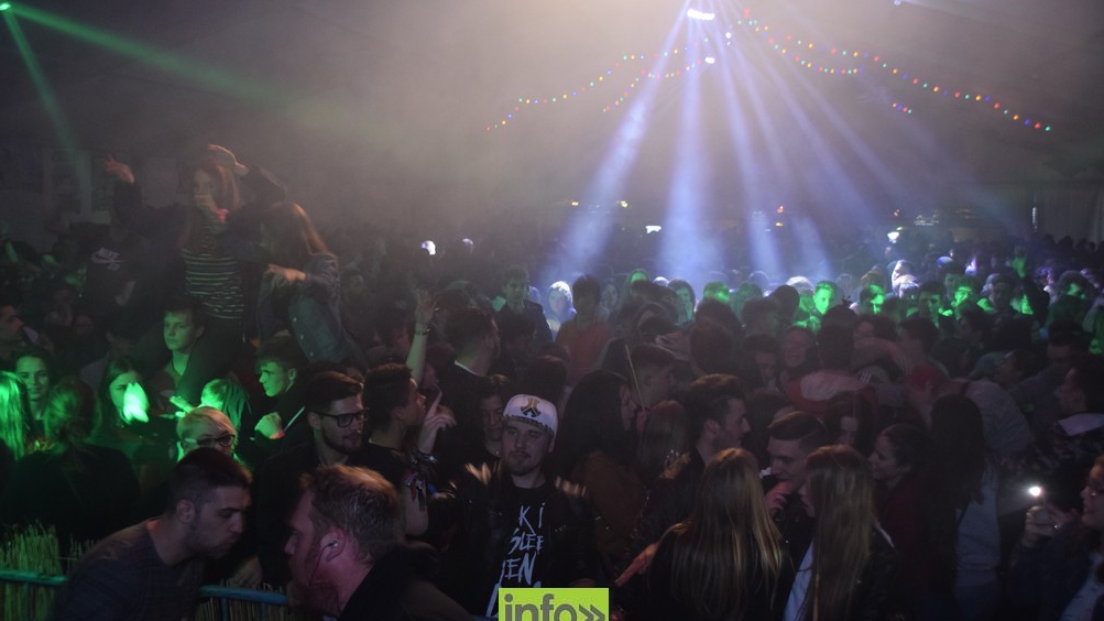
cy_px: 306
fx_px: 1112
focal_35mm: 38
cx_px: 554
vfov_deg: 31.2
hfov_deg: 52.8
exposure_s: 1/30
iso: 1600
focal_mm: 24
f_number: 4
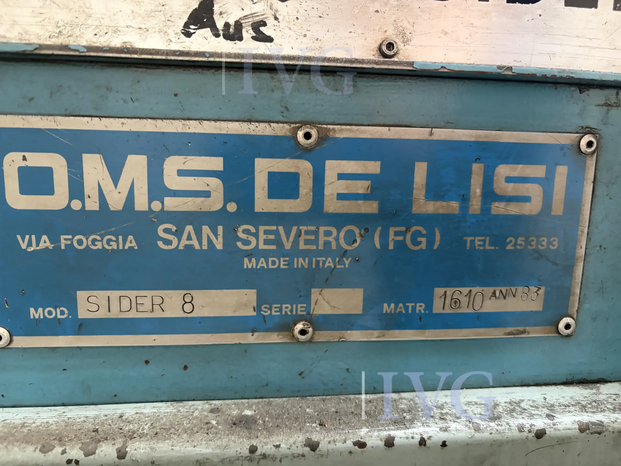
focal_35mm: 26
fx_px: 466
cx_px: 310
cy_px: 233
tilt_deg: -9.0
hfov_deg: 67.3
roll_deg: -0.1
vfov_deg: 53.1
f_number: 1.6
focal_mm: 5.96
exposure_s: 1/60
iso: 400
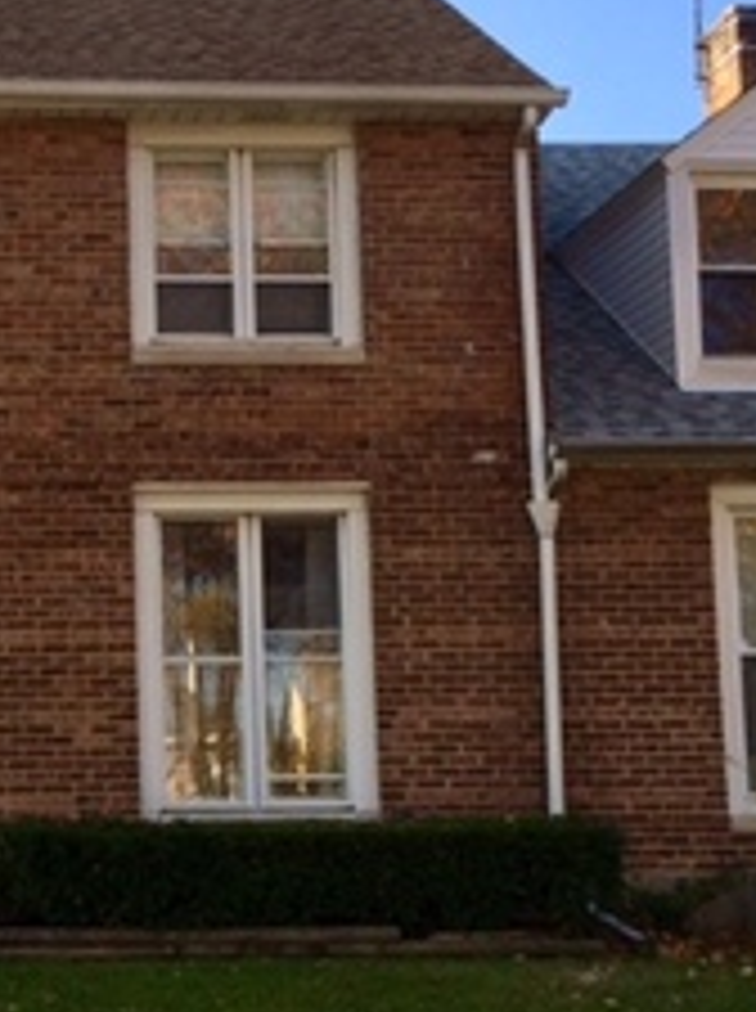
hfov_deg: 22.5
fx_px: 1811
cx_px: -27
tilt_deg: +5.3
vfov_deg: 31.1
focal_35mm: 62
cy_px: 612
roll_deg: +0.5
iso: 32
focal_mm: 4.15
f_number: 2.2
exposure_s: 1/805
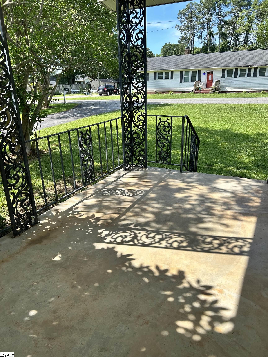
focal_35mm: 26
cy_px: 178
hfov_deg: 53.1
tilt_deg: -19.2
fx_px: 268
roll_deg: +2.1
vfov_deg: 67.3
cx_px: 134
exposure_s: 1/1468
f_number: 1.5
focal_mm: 5.7
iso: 50
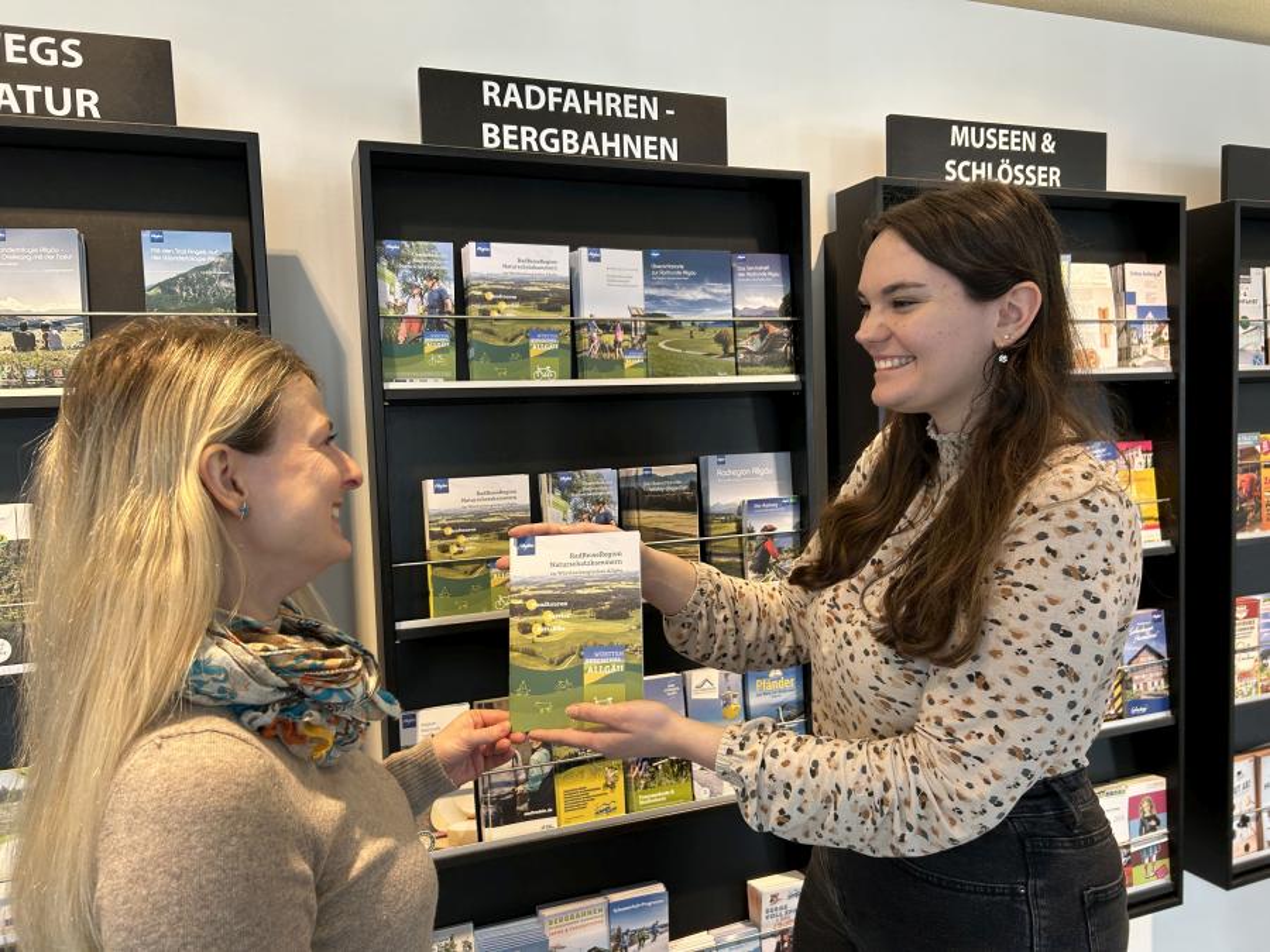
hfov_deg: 67.3
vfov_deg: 53.1
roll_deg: +1.8
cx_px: 635
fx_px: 954
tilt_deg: -4.3
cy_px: 476
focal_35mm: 26
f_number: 1.5
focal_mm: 5.7
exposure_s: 1/50
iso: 80
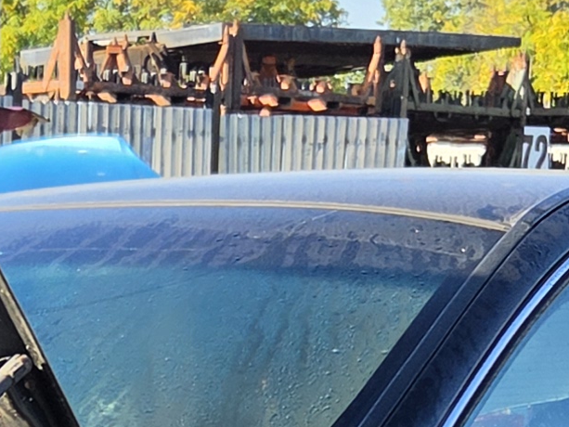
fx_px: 2466
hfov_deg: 12.6
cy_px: 874
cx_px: -232
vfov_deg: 9.2
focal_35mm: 150
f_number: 1.8
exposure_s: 1/2060
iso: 80
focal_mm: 5.4
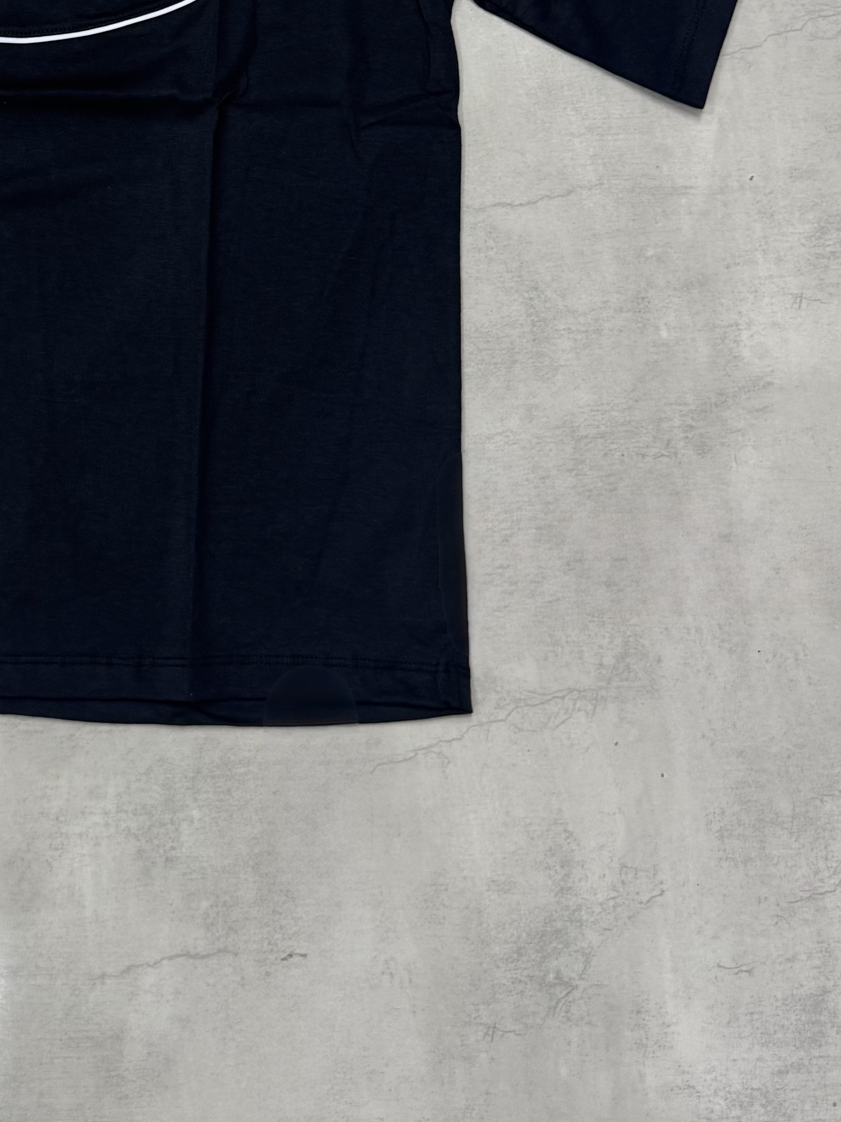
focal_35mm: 55
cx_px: 41
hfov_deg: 25.5
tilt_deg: -78.7
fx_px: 1782
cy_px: 108
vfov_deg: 33.1
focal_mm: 6.76
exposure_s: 1/50
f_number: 1.78
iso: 125
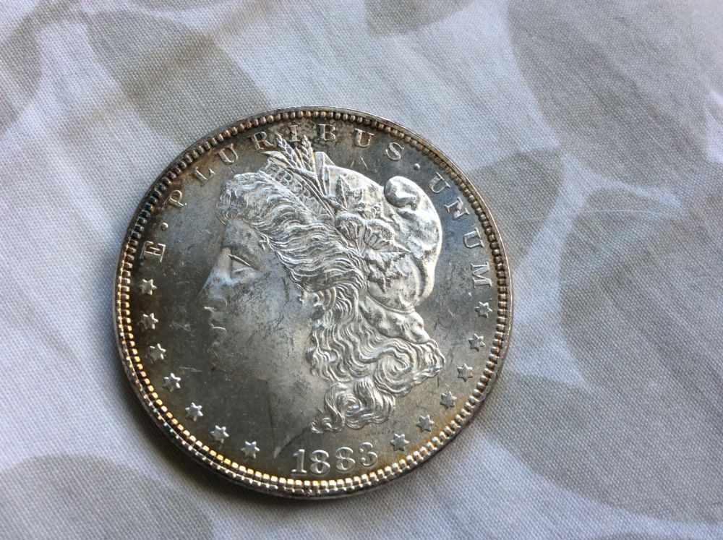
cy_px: 270
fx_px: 667
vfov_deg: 44.1
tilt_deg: -71.7
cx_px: 362
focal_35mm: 32
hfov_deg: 56.9
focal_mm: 3.3
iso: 40
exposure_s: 1/24
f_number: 2.4
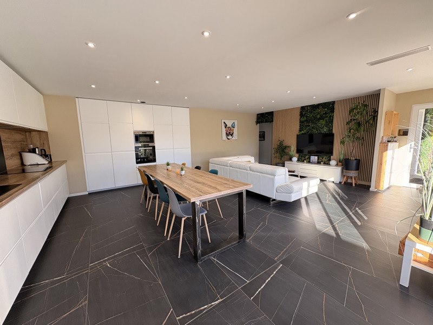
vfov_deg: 85.7
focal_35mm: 14
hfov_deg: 102.1
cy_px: 162
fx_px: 175
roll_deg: +1.9
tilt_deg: -7.9
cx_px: 216
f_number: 2.2
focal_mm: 2.22
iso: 50
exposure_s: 1/100
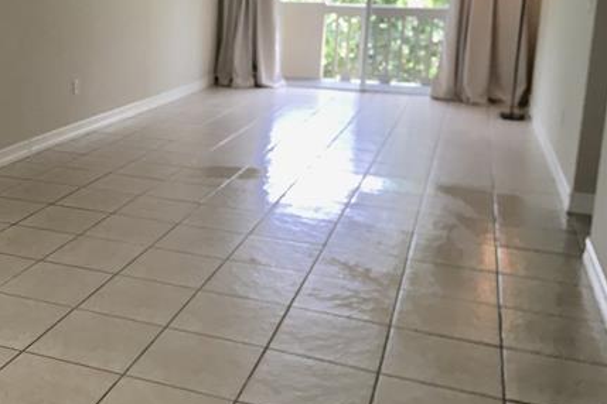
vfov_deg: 29.6
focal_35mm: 45
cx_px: 157
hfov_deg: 42.4
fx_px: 759
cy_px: 129
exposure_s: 1/30
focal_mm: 4.15
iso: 25
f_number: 2.2
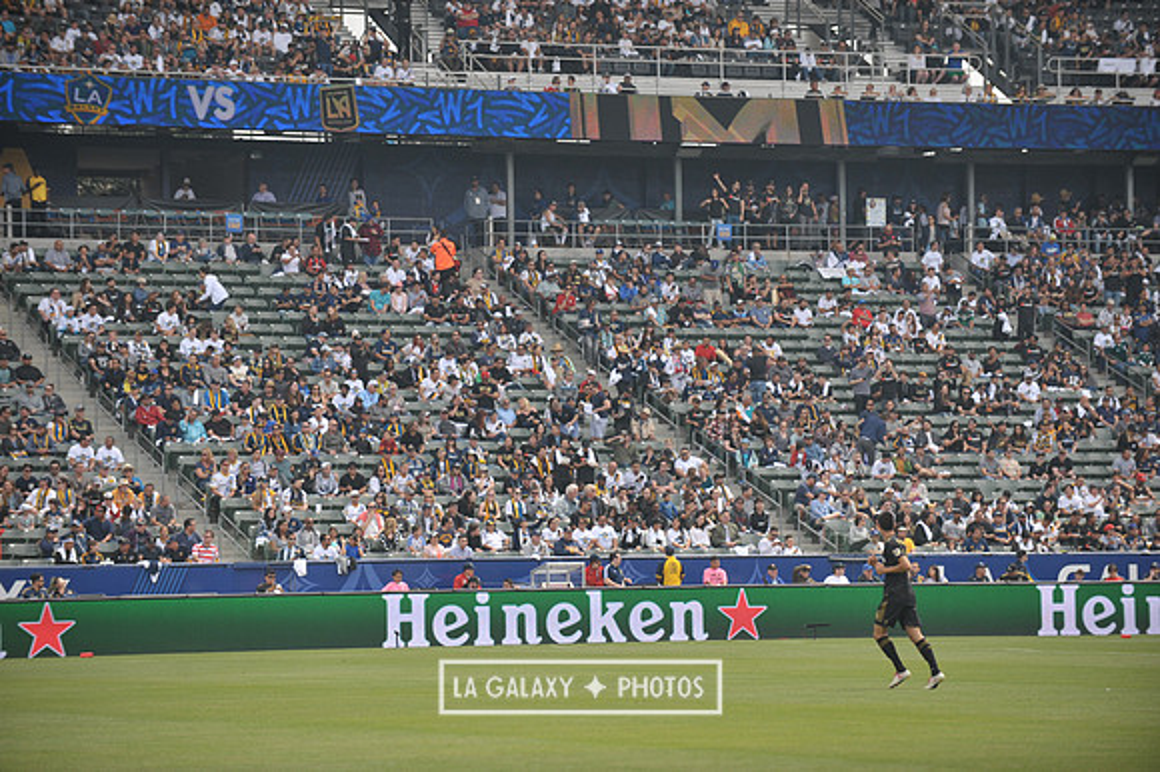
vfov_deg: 9.1
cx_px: 580
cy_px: 386
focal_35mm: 150
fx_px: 4830
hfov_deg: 13.7
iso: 320
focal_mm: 150
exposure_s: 1/2500
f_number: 3.5
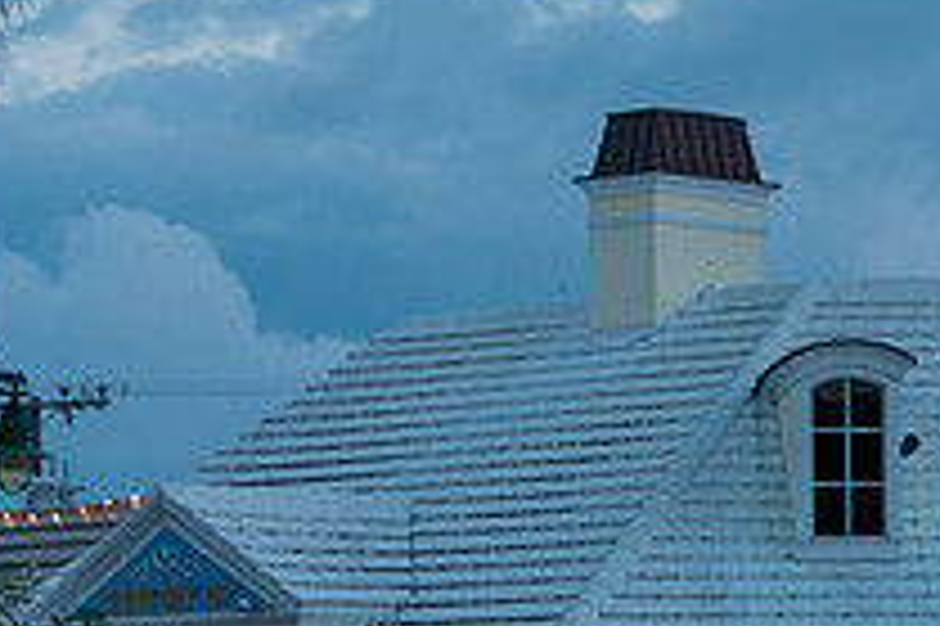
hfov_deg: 9.0
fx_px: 5948
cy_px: 408
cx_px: 882
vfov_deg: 6.0
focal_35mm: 228
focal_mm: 82
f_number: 5
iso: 640
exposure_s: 1/160
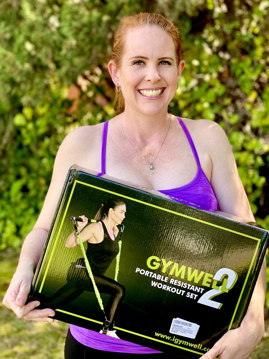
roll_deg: +1.7
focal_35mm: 53
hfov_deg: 27.5
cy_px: 178
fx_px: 549
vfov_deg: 36.2
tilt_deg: -7.5
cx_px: 135
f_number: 2
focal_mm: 6
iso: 25
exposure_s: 1/122
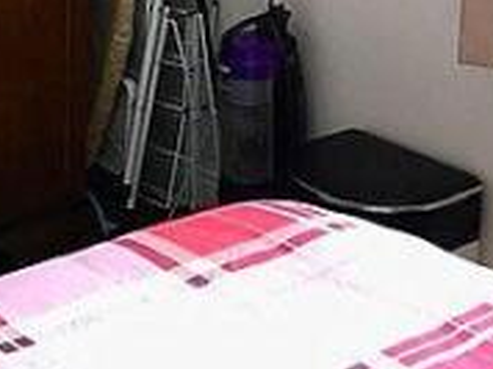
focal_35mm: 95
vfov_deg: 14.8
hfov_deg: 19.9
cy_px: -112
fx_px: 1351
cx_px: -35
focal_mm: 4.15
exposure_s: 1/33
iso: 100
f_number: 2.2
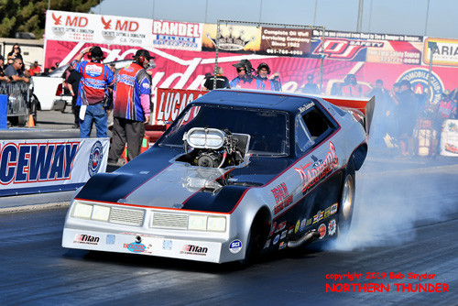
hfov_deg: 12.4
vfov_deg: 8.3
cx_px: 229
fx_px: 2100
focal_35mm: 165
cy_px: 153
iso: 160
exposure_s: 1/1000
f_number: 5.6
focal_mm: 110
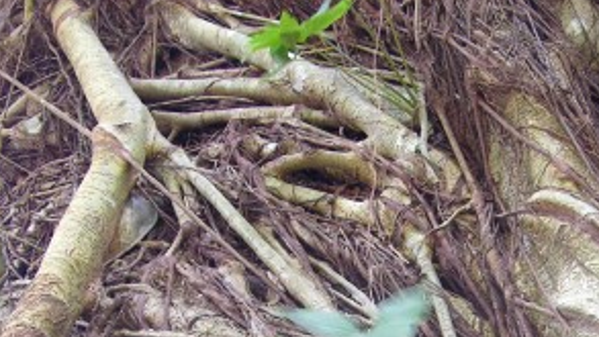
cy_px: 476
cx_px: 440
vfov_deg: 11.7
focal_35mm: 100
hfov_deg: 21.2
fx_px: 1589
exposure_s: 1/3.9
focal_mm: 8.9
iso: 79
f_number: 2.8
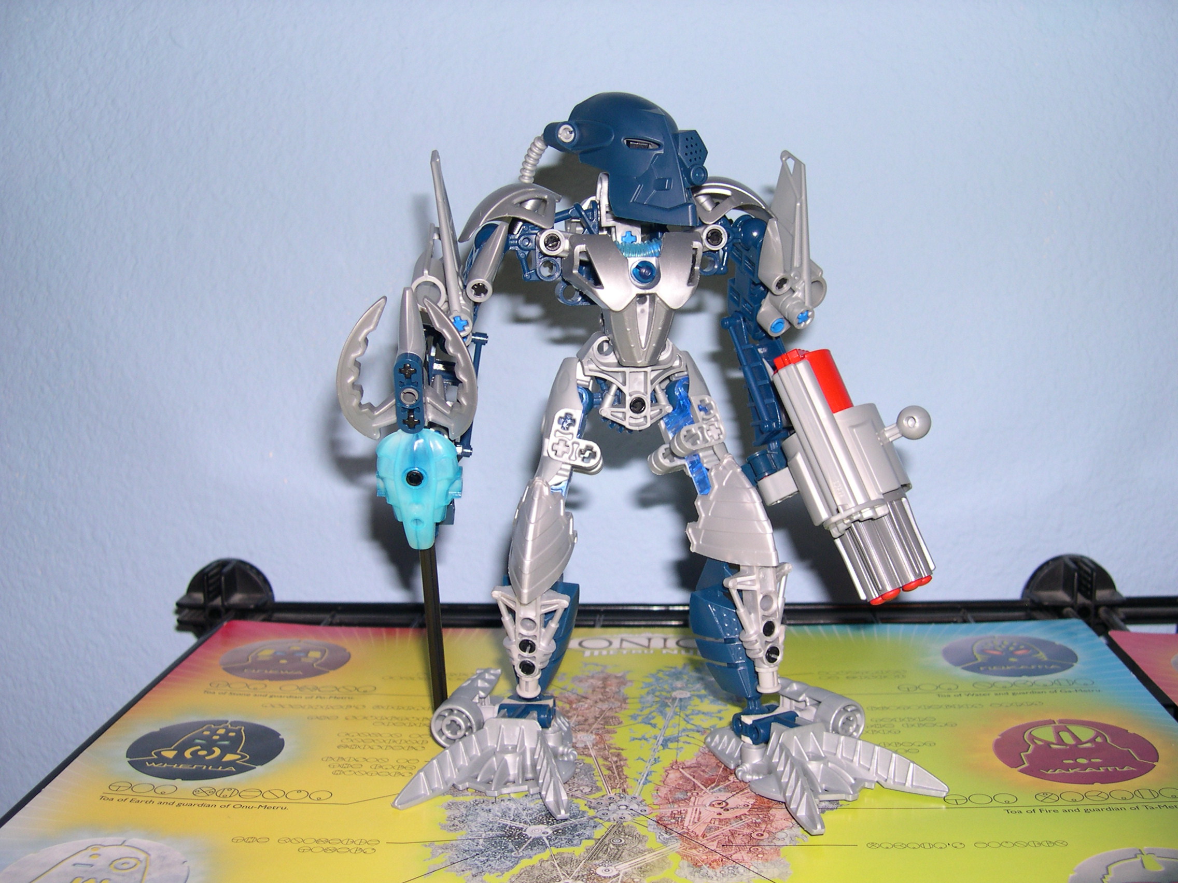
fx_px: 1293
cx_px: 589
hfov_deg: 49.0
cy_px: 442
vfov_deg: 37.7
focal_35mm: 38
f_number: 2.8
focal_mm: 8
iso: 100
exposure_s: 1/60
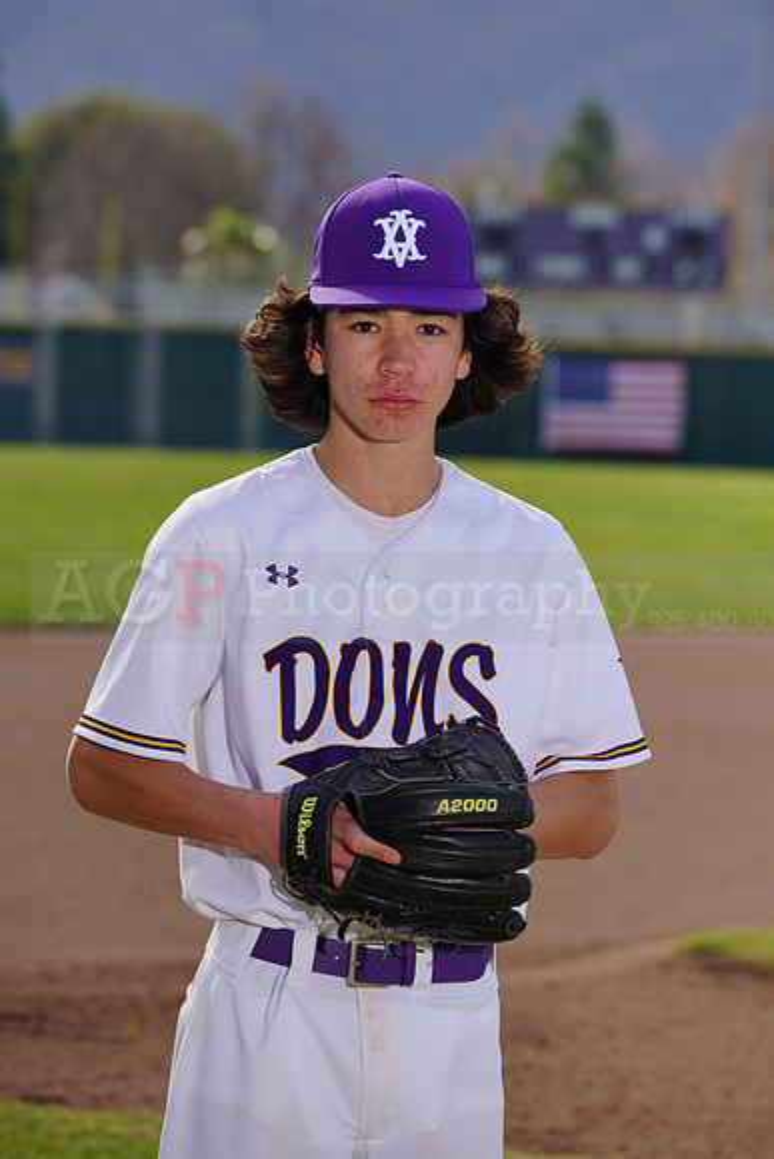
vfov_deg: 10.3
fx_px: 6446
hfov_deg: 6.9
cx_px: 387
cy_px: 580
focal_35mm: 200
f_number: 8
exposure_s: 1/250
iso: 100
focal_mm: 200
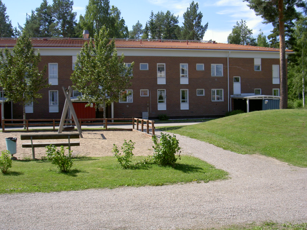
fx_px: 346
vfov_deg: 36.8
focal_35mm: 39
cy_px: 115
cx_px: 154
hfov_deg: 47.9
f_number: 4.7
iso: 50
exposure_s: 1/320
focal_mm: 8
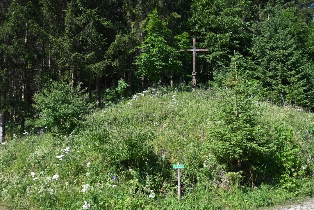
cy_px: 105
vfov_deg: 38.9
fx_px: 297
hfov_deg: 55.8
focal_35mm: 34
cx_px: 157
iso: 100
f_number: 6.3
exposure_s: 1/320
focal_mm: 34
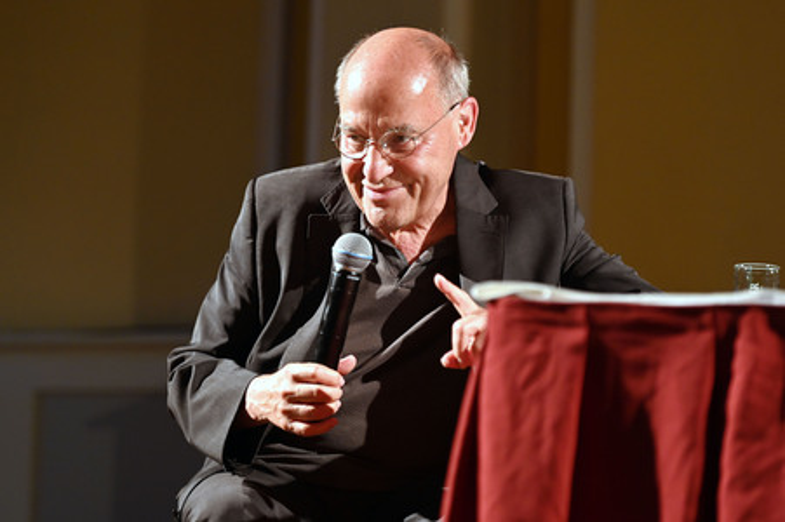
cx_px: 392
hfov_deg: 18.6
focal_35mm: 110
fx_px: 2397
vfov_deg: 12.4
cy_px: 261
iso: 3200
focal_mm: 110
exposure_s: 1/125
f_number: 2.8
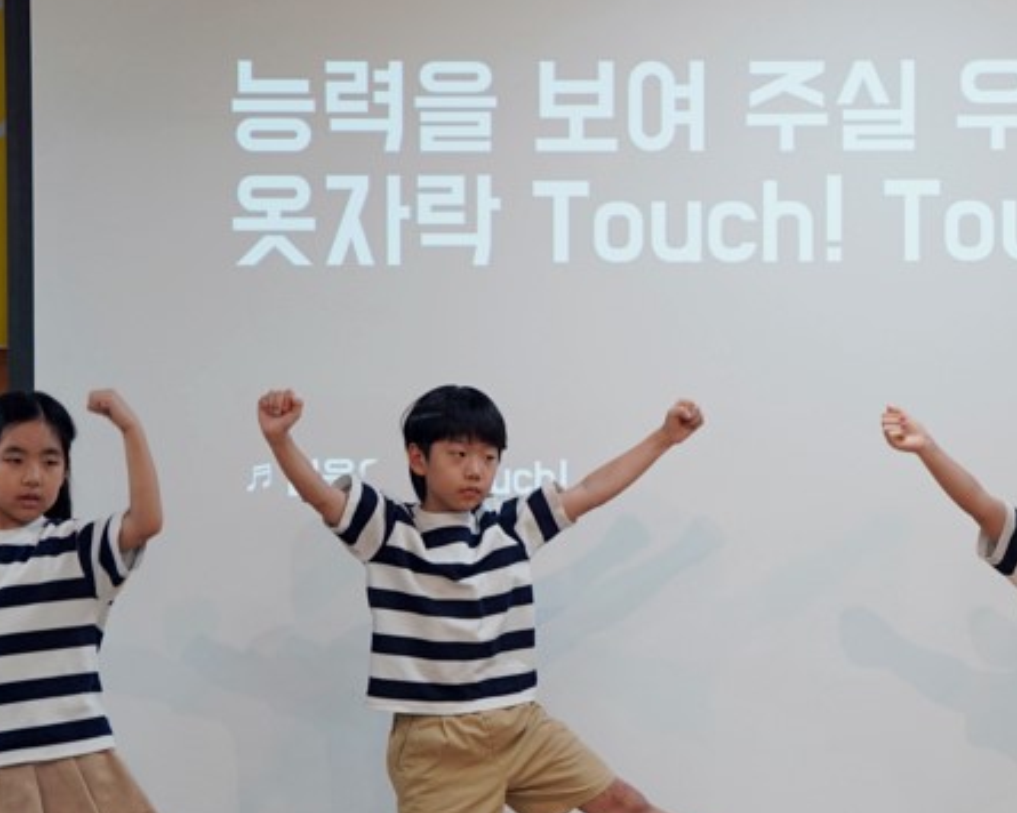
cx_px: 702
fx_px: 6622
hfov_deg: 8.8
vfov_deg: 7.0
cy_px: 466
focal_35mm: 220
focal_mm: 116
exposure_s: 1/160
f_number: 4
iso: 640
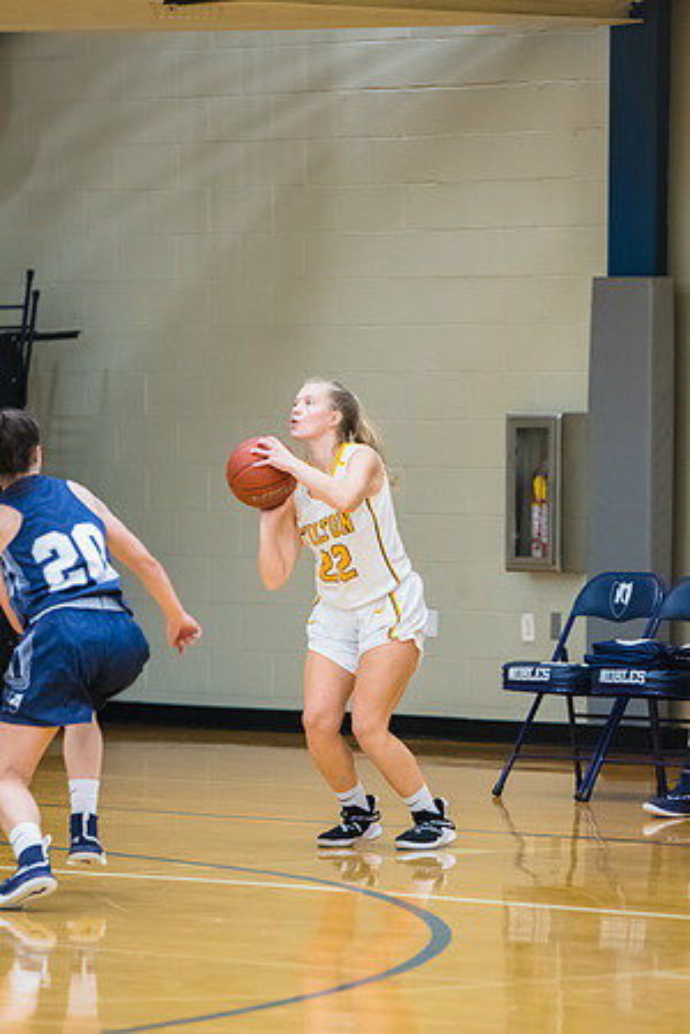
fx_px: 7115
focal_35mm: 248
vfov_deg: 8.3
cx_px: 345
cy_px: 517
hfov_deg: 5.6
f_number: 2.8
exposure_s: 1/400
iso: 3200
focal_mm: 165
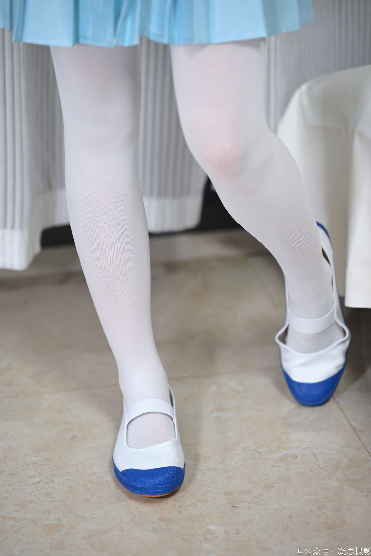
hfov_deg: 10.7
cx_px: 186
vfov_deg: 16.0
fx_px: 1979
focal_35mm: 128
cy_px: 278
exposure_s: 1/100
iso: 1250
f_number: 2.8
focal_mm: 128
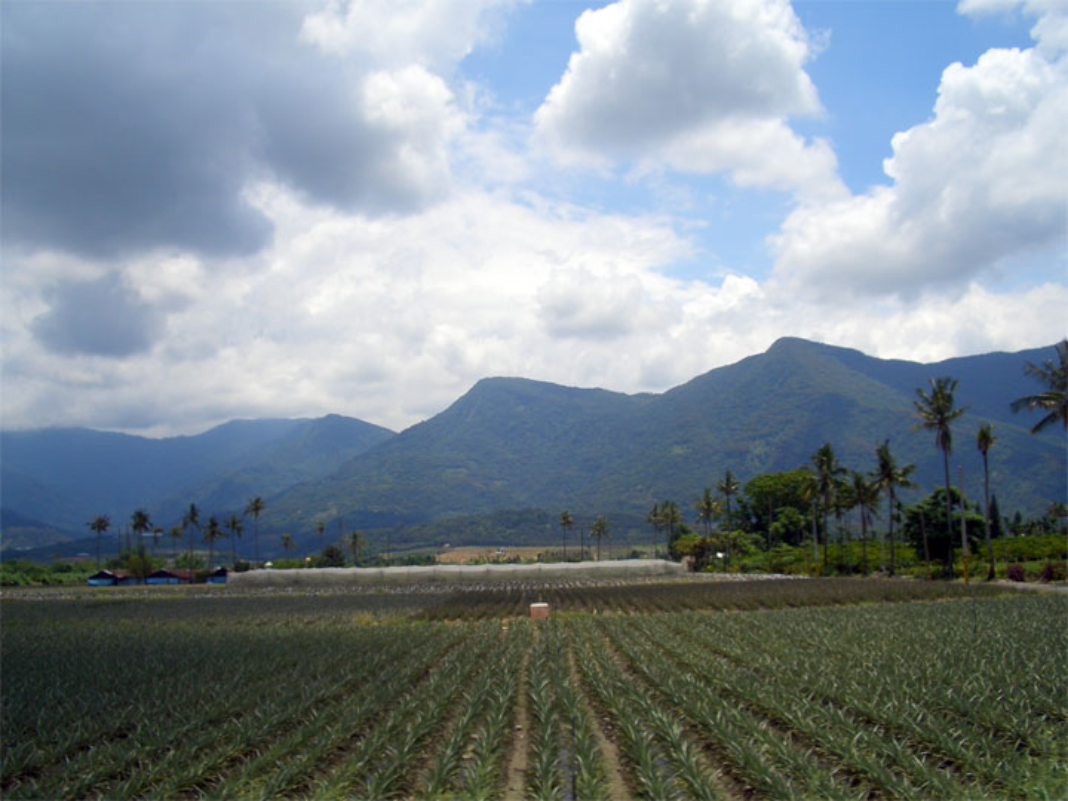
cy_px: 400
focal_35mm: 35
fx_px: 1080
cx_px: 534
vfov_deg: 40.7
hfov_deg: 52.6
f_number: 4.3
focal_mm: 5.8
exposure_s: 1/800
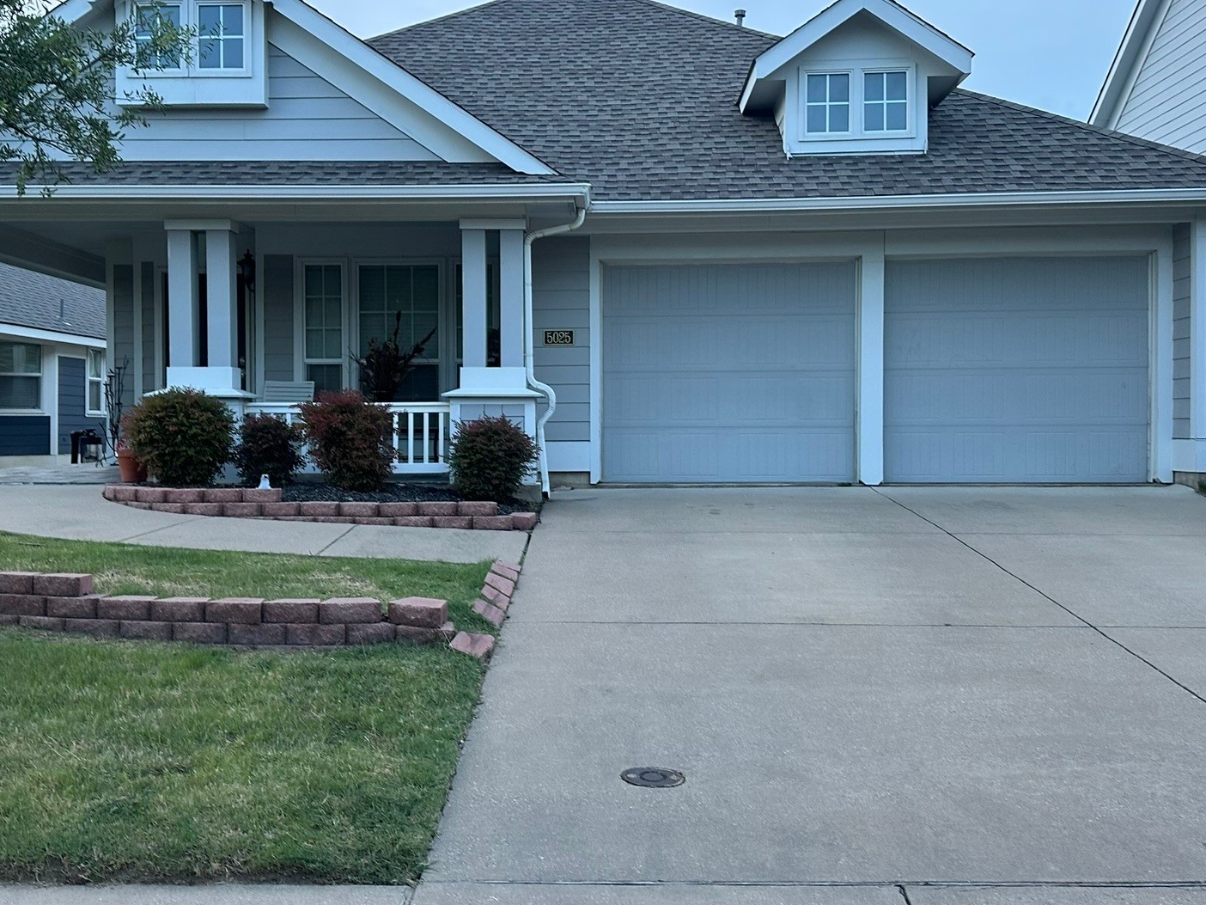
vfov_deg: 40.7
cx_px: 546
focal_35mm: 35
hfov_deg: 52.5
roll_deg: +0.7
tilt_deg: +0.7
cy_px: 436
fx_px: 1219
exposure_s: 1/60
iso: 160
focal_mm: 6.86
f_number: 1.78
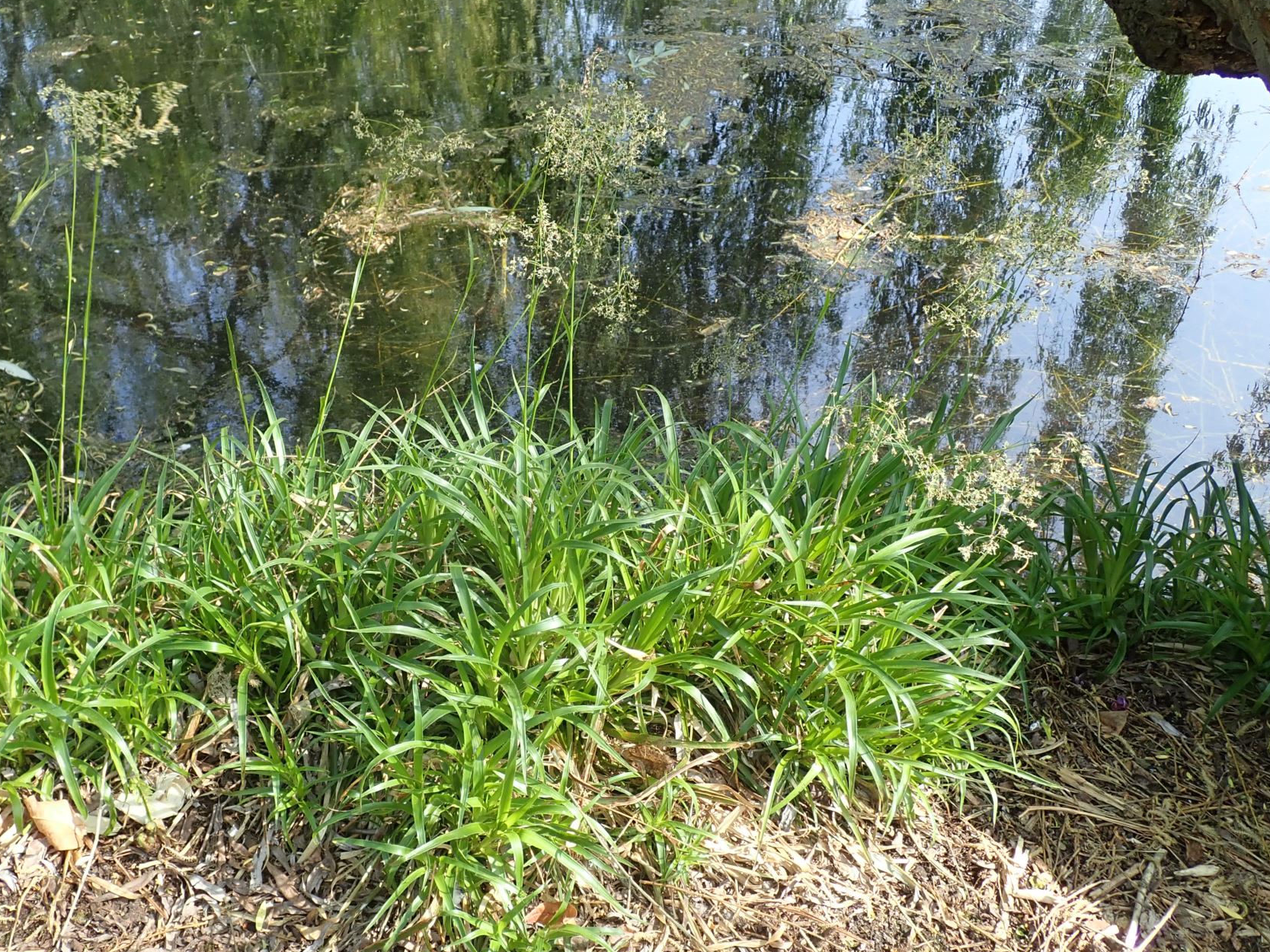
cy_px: 529
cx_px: 513
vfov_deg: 39.6
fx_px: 1321
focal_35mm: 36
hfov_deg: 51.1
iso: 100
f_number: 3.2
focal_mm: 5.5
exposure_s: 1/80
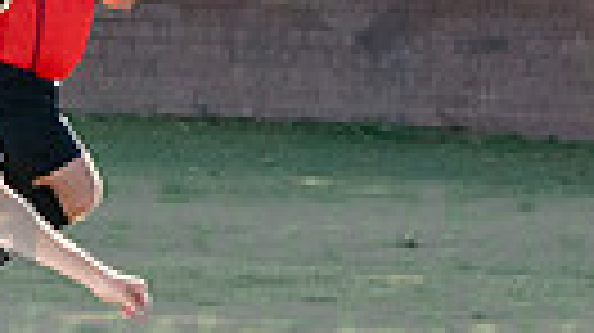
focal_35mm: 2055
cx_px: 6
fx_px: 32341
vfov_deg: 0.6
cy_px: 694
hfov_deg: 1.1
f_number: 6.3
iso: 640
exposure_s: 1/2500
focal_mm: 200
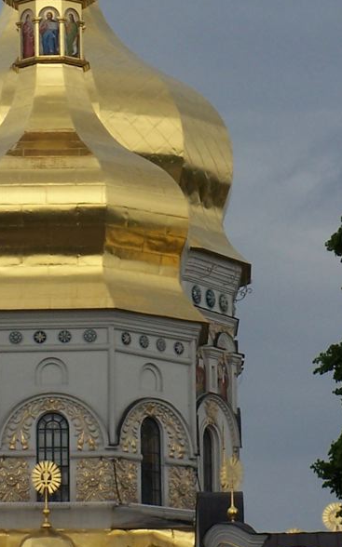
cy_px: 127
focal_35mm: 321
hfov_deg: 4.1
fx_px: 4792
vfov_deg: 6.5
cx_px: 69
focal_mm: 23.1
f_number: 6.3
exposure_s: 1/500
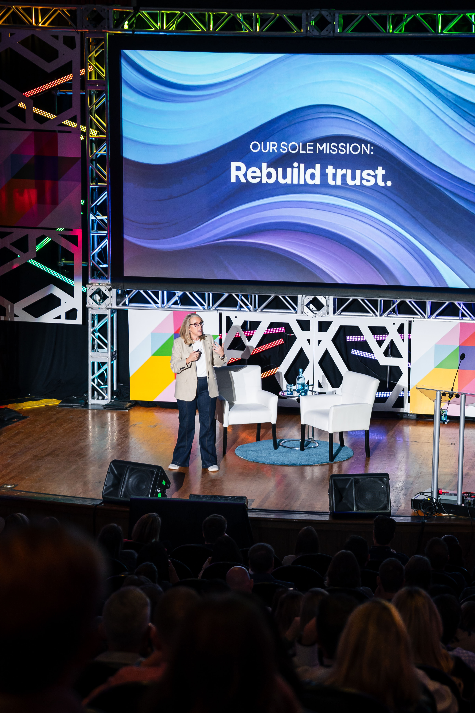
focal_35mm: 90
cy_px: 354
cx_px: 293
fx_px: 1781
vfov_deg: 22.6
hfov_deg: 15.2
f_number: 2.8
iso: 800
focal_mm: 70
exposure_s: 1/125
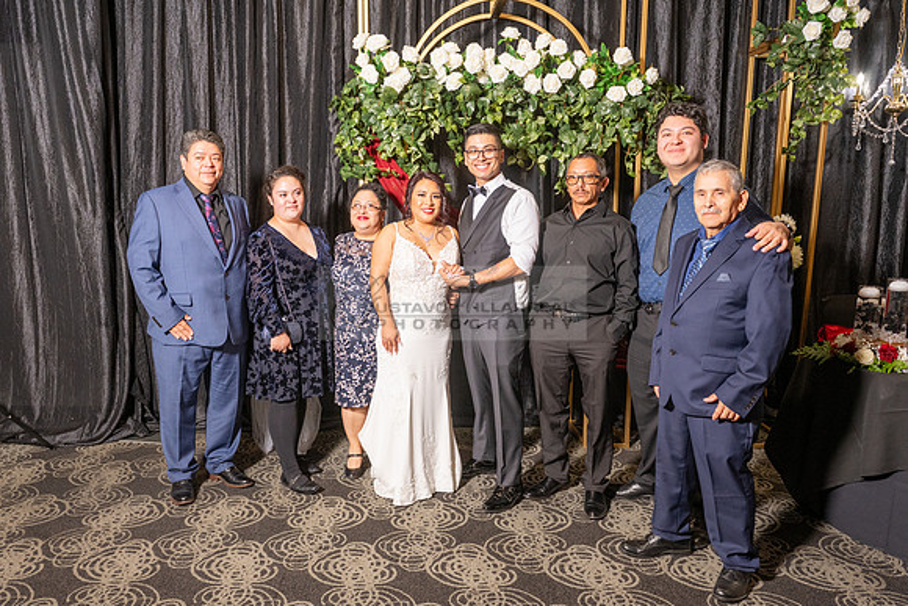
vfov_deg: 44.9
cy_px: 308
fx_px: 733
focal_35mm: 29
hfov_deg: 63.4
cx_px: 418
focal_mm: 24
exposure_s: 1/200
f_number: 4
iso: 800
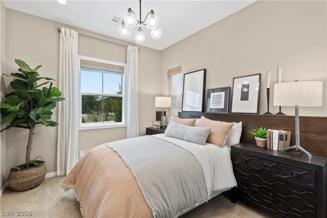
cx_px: 164
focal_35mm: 15
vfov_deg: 77.3
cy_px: 109
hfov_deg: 100.4
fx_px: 136
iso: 400
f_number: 8
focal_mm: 10
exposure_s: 1/5
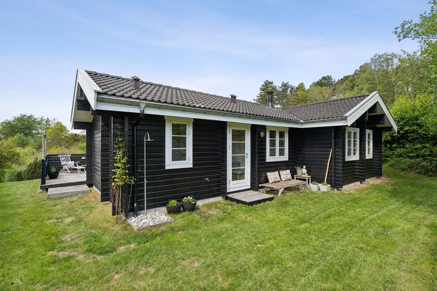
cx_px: 218
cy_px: 146
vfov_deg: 70.4
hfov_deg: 93.3
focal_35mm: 17
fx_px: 206
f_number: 5
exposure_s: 1/1250
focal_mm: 17
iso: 320
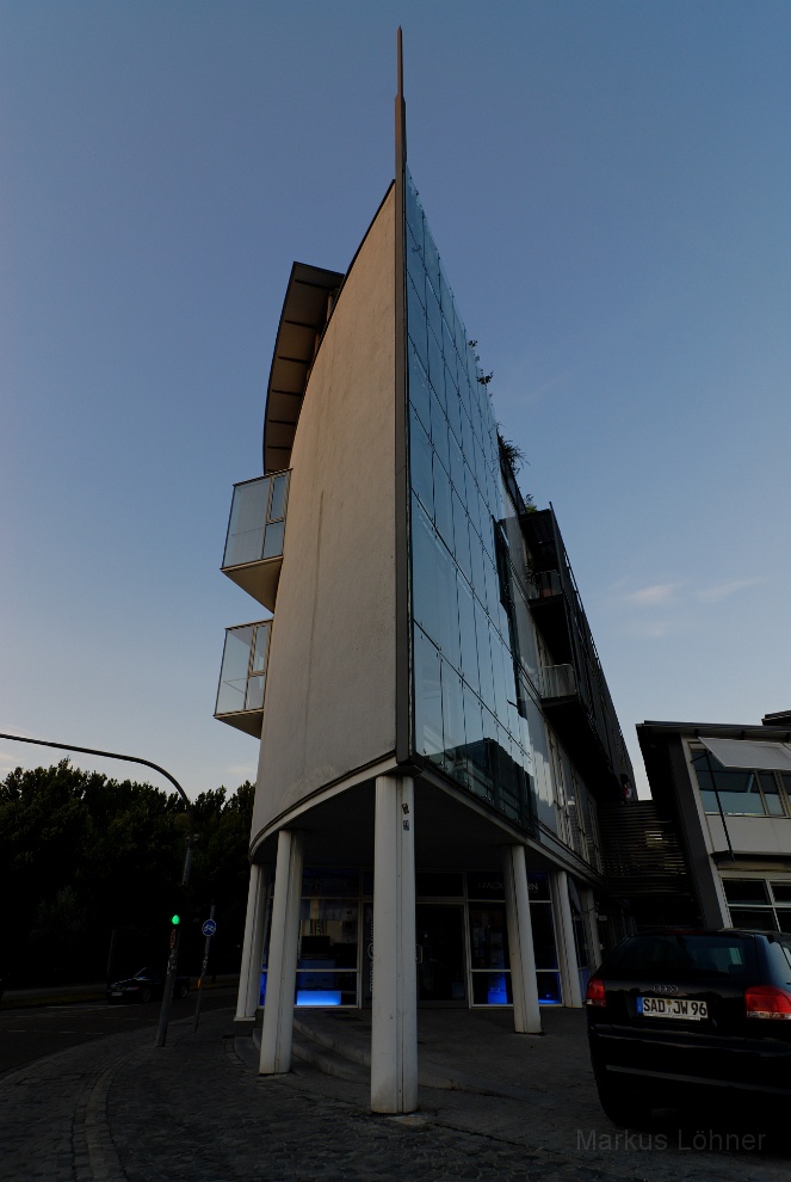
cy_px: 591
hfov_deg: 67.6
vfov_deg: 89.9
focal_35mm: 18
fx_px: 591
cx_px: 396
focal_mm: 12
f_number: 8
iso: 100
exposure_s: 1/40
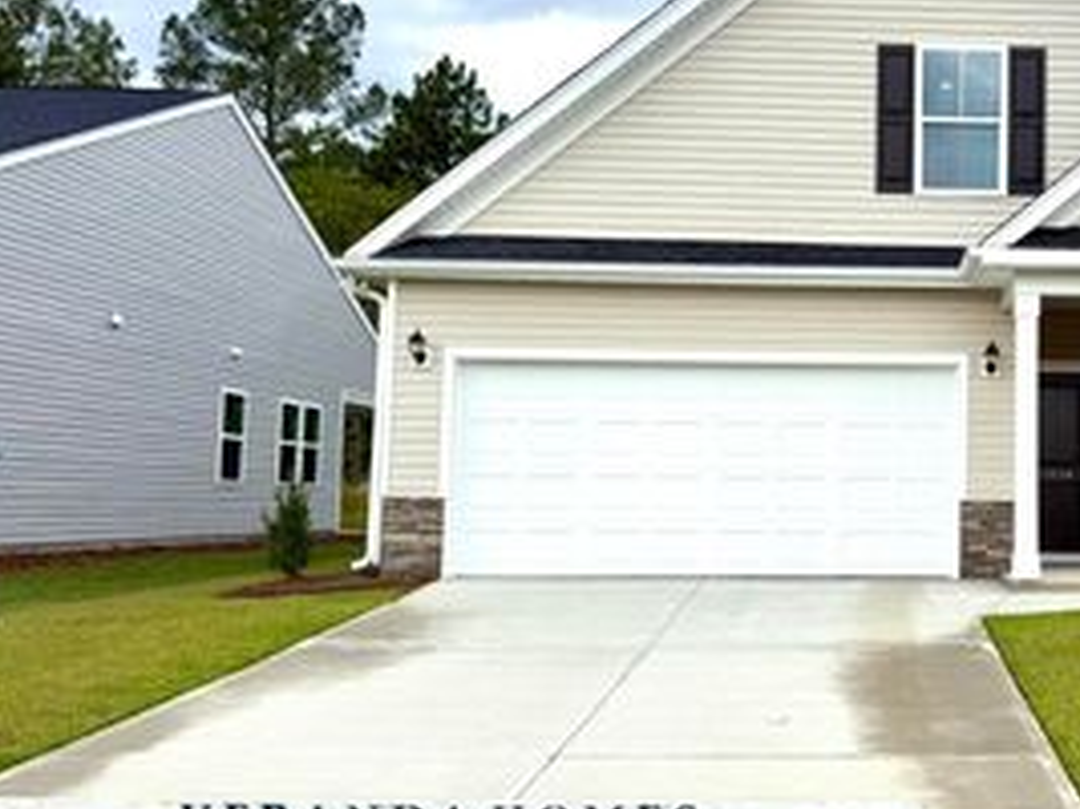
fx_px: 1403
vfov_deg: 32.2
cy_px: 394
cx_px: 930
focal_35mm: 45
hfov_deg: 39.6
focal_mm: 6.76
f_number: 1.78
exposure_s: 1/2370
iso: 80
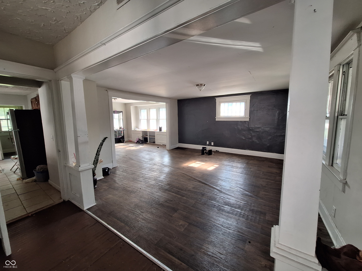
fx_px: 136
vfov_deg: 89.9
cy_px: 136
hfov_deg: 106.2
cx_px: 181
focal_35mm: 13
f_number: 2.2
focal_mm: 1.74
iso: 64
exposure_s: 1/40
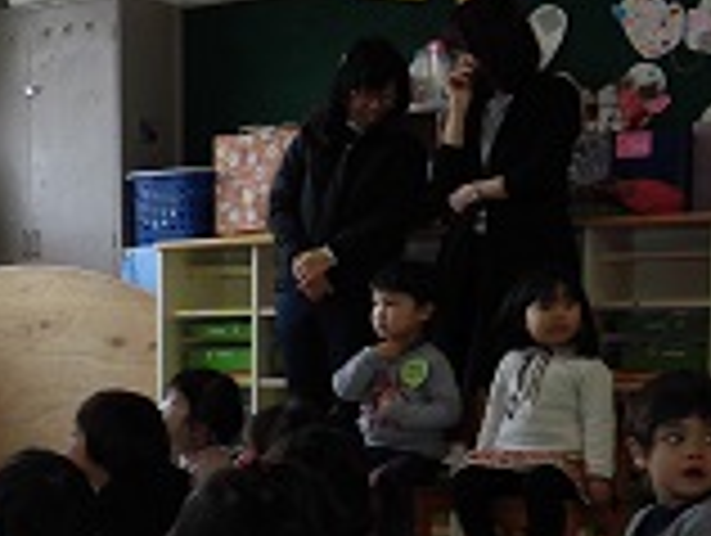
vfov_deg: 17.9
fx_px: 1666
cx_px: -68
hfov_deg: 22.7
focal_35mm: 81
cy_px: 513
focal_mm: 5.81
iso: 100
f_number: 3.5
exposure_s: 1/40
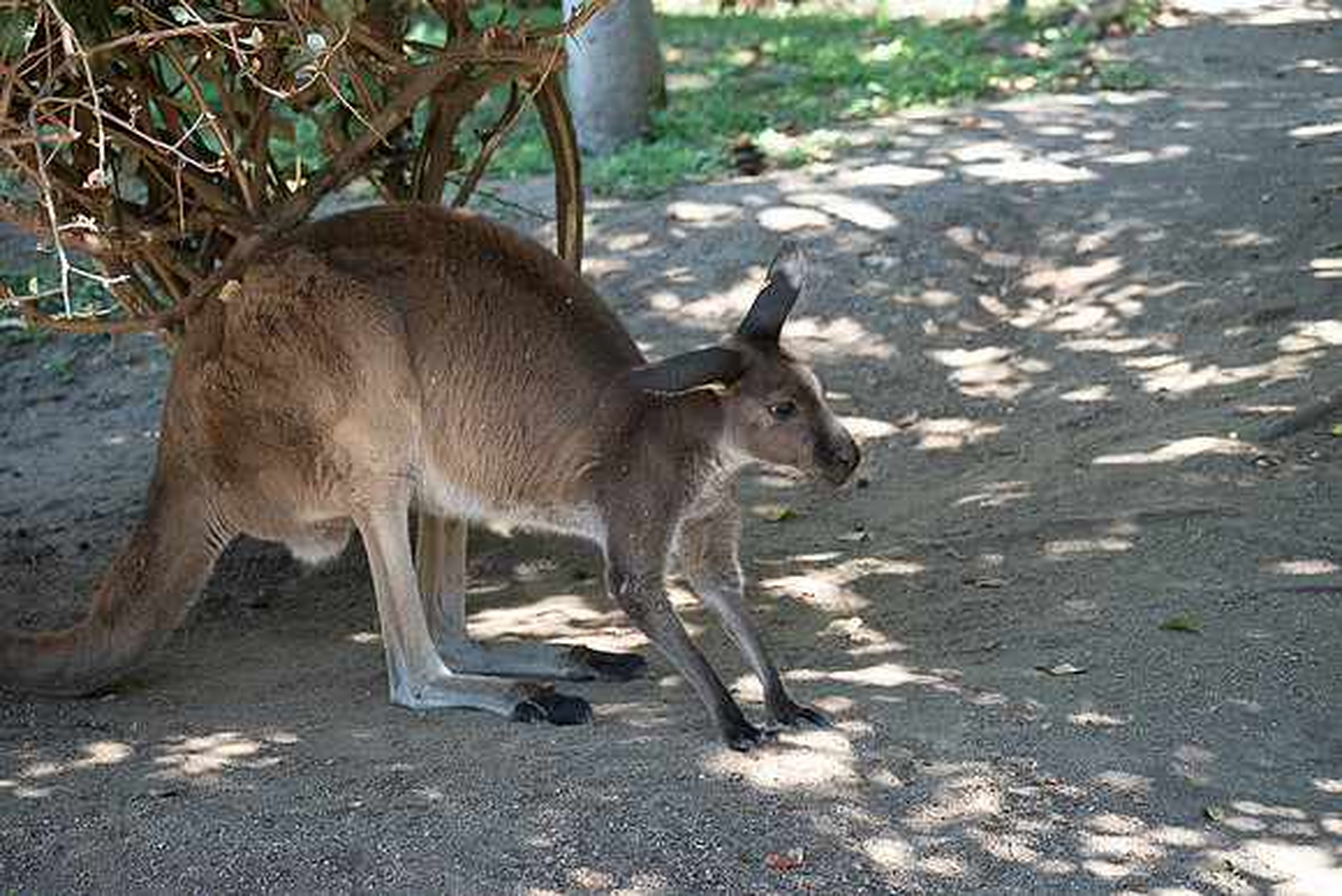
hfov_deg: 18.0
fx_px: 4247
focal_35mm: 114
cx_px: 671
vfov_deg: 12.0
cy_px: 448
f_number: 5.6
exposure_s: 1/125
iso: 1600
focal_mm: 113.9
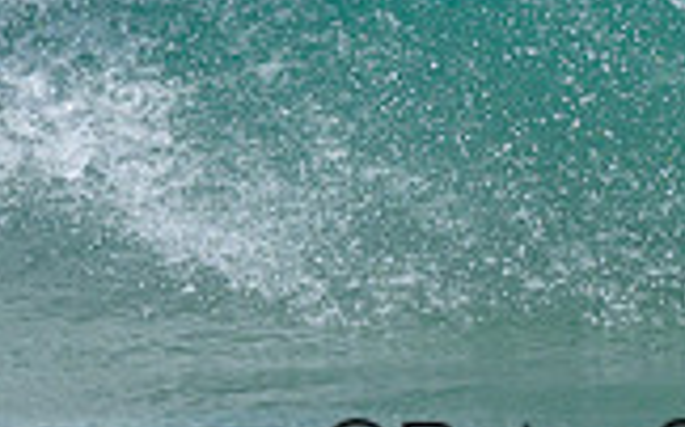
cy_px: -386
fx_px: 74809
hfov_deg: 0.5
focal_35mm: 4010
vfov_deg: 0.3
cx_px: 652
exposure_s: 1/2000
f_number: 6.3
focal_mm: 800
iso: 320
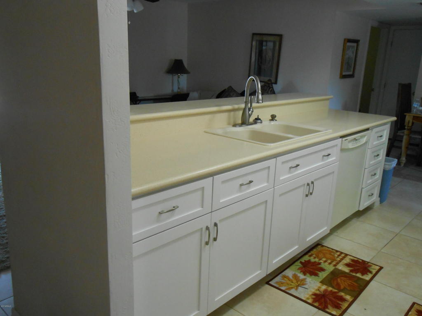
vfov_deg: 46.8
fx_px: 366
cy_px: 158
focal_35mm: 30
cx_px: 211
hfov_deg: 60.0
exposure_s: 1/13
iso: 400
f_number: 3.8
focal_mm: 5.3
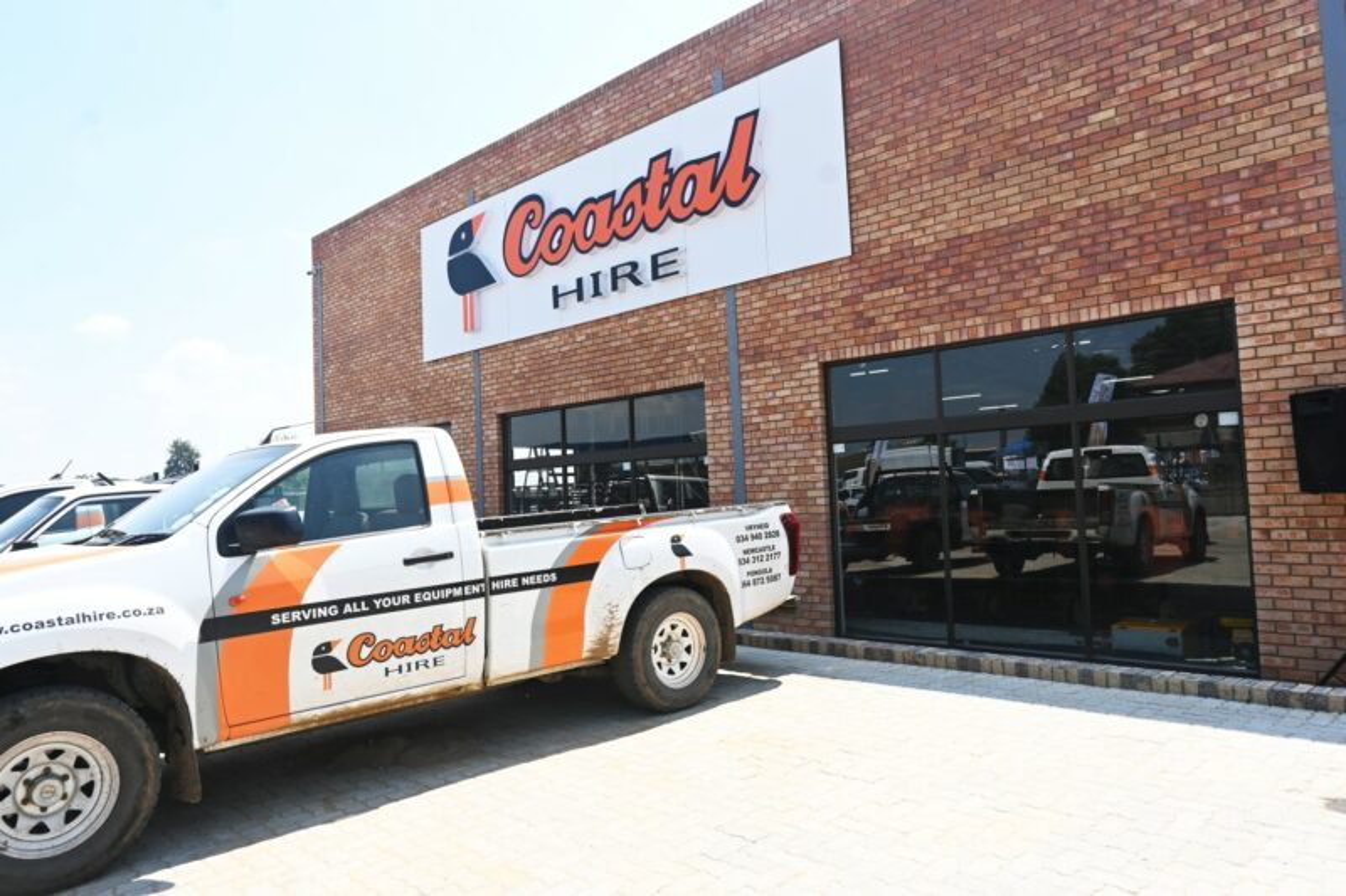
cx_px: 673
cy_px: 448
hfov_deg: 73.8
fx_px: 897
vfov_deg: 53.1
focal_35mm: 24
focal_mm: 16
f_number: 7.1
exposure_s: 1/200
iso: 100
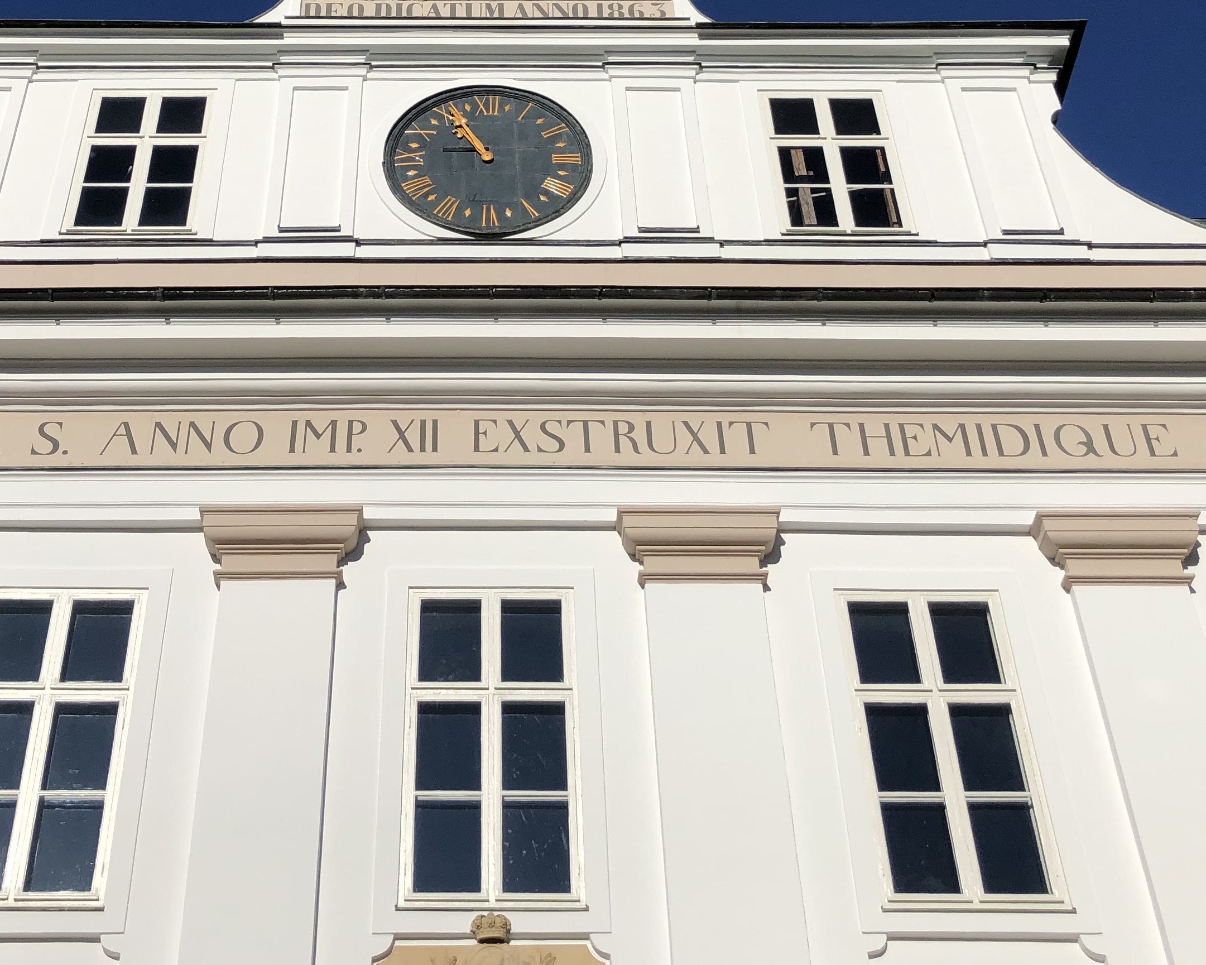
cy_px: 148
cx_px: 488
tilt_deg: +46.4
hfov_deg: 36.5
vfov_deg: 28.8
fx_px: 1820
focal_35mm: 51
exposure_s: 1/4808
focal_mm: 3.99
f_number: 1.8
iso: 25
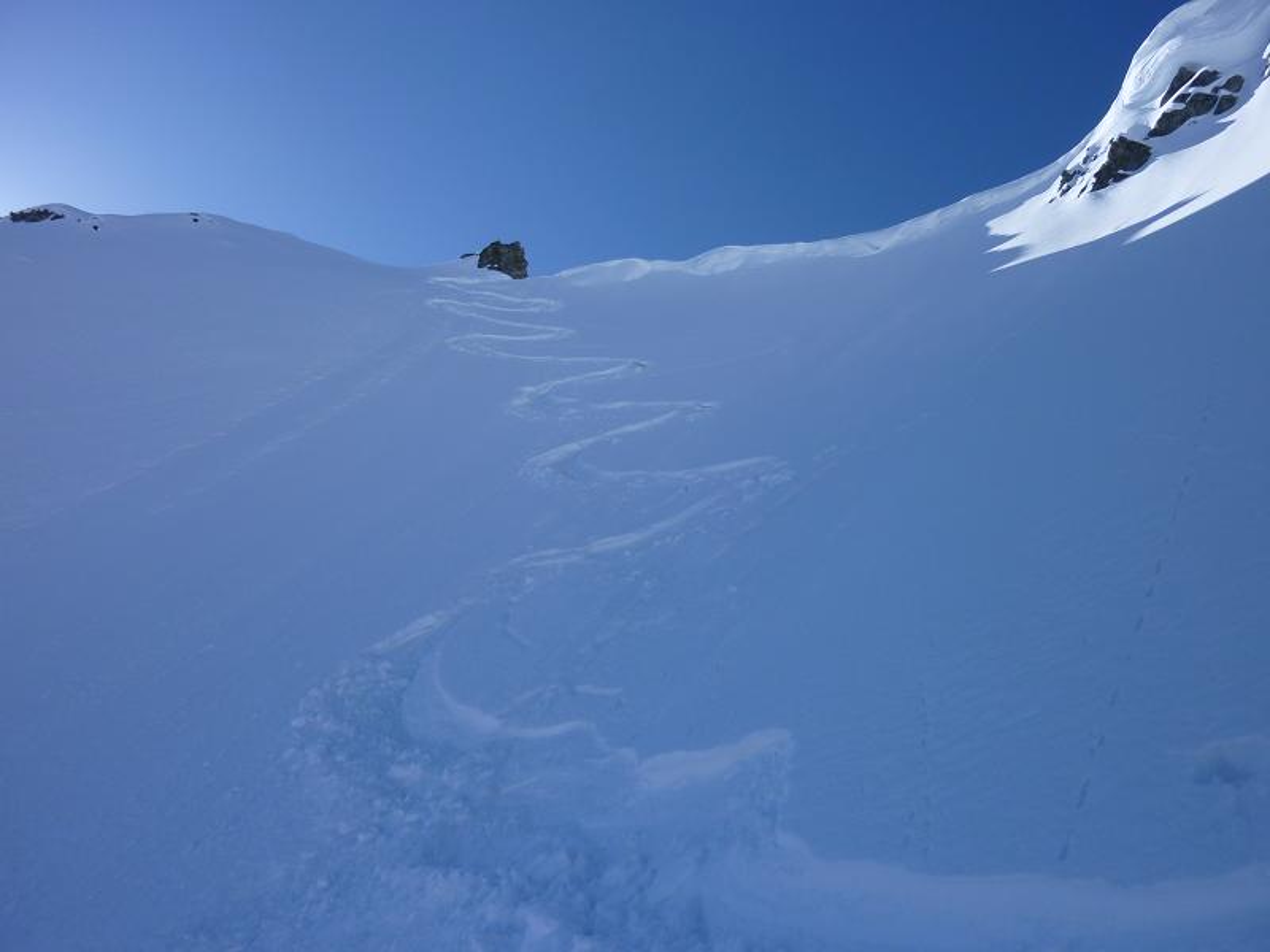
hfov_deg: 69.4
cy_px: 476
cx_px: 635
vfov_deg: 54.9
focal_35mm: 25
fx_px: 917
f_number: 3.3
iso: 80
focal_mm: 4.5
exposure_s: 1/1000
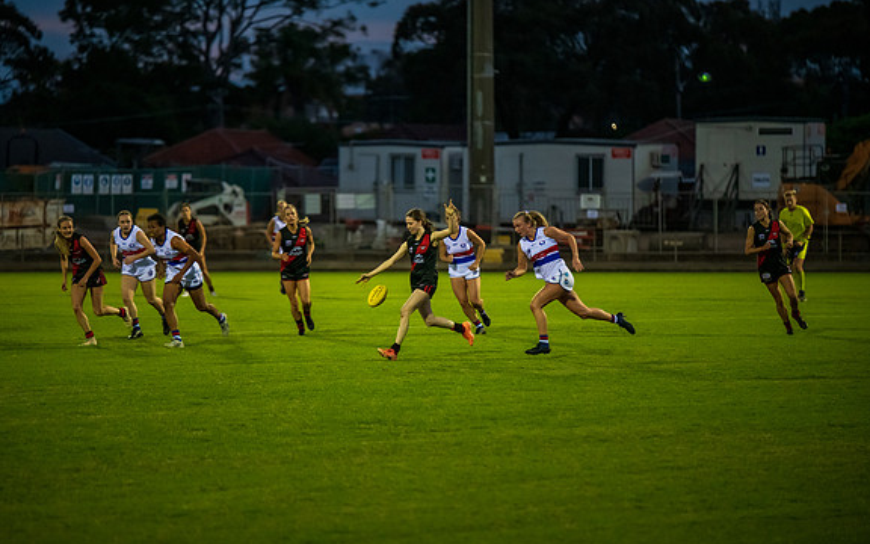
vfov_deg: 6.1
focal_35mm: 214
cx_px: 428
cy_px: 270
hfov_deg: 9.8
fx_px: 5074
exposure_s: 1/1000
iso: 3200
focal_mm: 200
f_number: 2.8
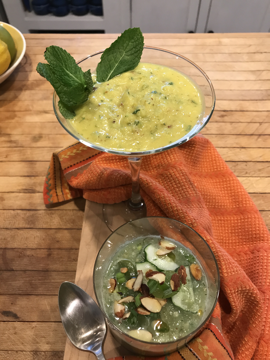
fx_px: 291
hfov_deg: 49.7
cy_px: 180
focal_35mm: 28
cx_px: 135
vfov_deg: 63.4
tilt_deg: -54.5
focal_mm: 3.99
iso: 40
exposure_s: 1/15
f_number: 1.8
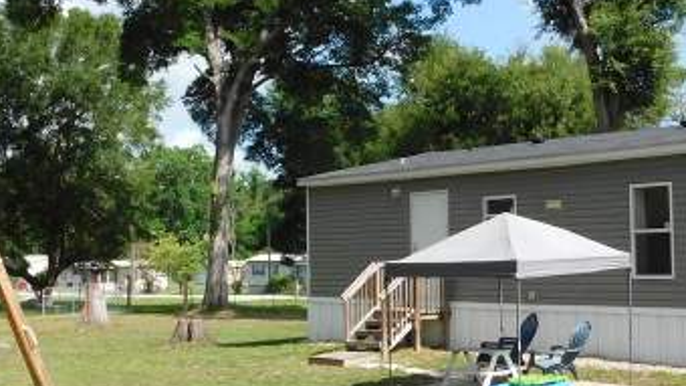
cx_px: 349
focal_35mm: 59
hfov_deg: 35.5
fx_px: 1073
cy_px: 200
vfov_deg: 20.4
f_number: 3
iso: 125
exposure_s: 1/1000
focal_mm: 4
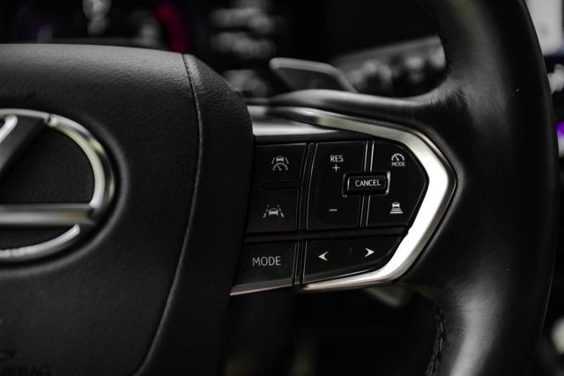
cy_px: 188
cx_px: 282
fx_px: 721
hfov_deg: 42.7
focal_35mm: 46
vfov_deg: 29.3
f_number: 2.8
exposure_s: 1/250
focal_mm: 46
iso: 800
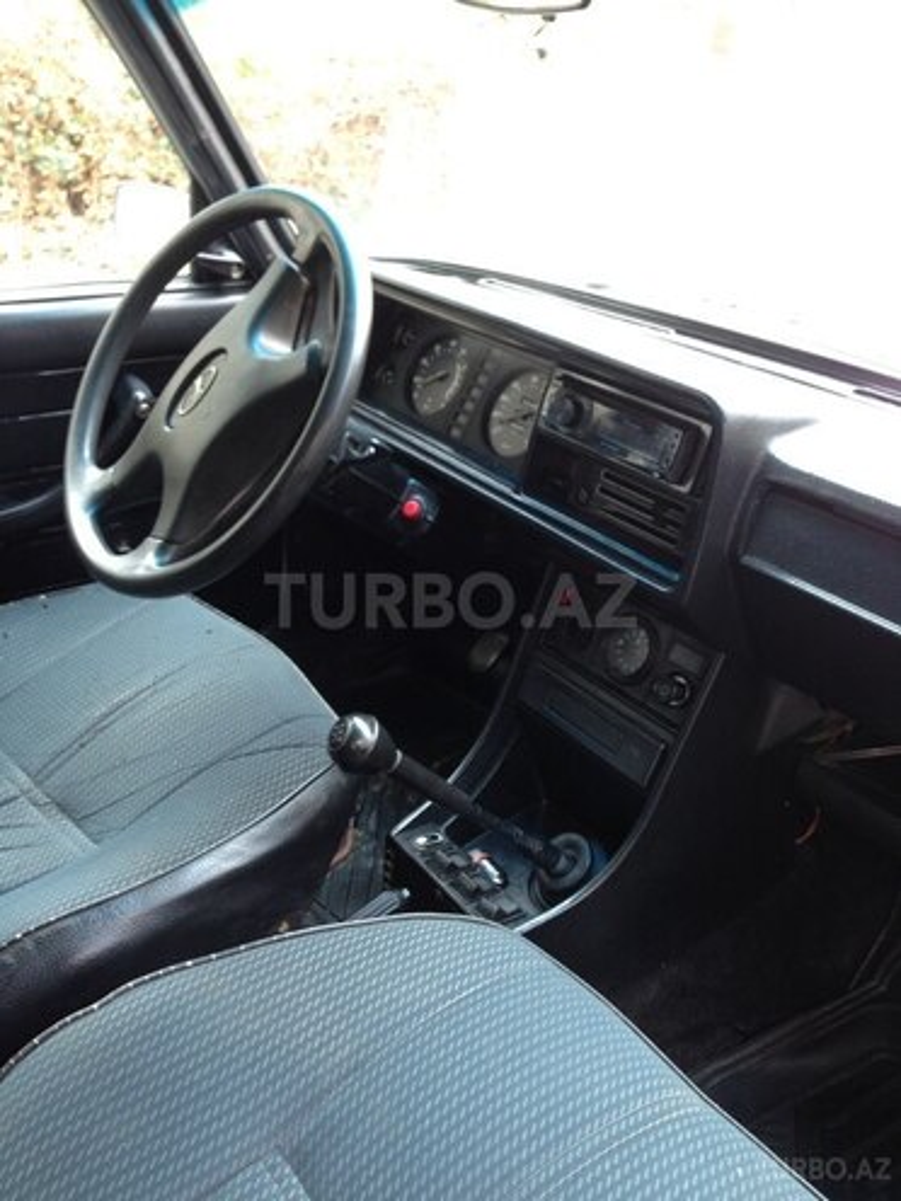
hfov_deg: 42.9
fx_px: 1145
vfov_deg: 55.4
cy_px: 600
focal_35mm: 33
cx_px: 450
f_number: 2.4
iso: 64
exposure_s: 1/20
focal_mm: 4.12
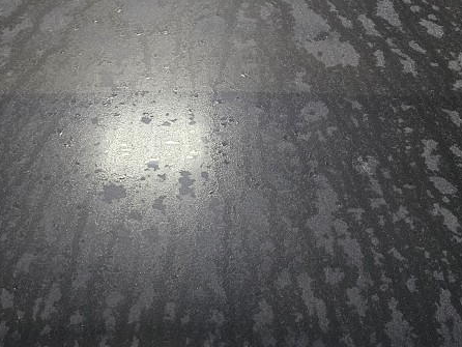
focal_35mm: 66
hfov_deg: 29.3
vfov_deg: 22.1
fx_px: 881
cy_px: 90
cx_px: 195
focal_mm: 5.4
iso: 500
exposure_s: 1/120
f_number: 1.8
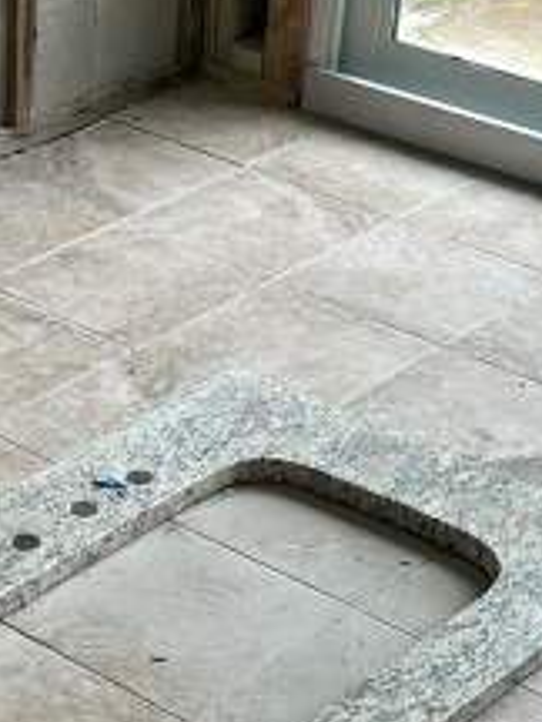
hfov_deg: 16.2
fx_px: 1858
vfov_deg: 20.6
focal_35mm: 89
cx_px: -7
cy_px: 869
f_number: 1.78
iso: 64
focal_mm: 6.86
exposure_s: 1/167
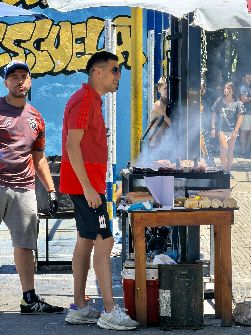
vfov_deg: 9.9
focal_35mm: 200
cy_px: 168
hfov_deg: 7.4
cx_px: 126
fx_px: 1934
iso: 50
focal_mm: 16.89
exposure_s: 1/420
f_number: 2.8
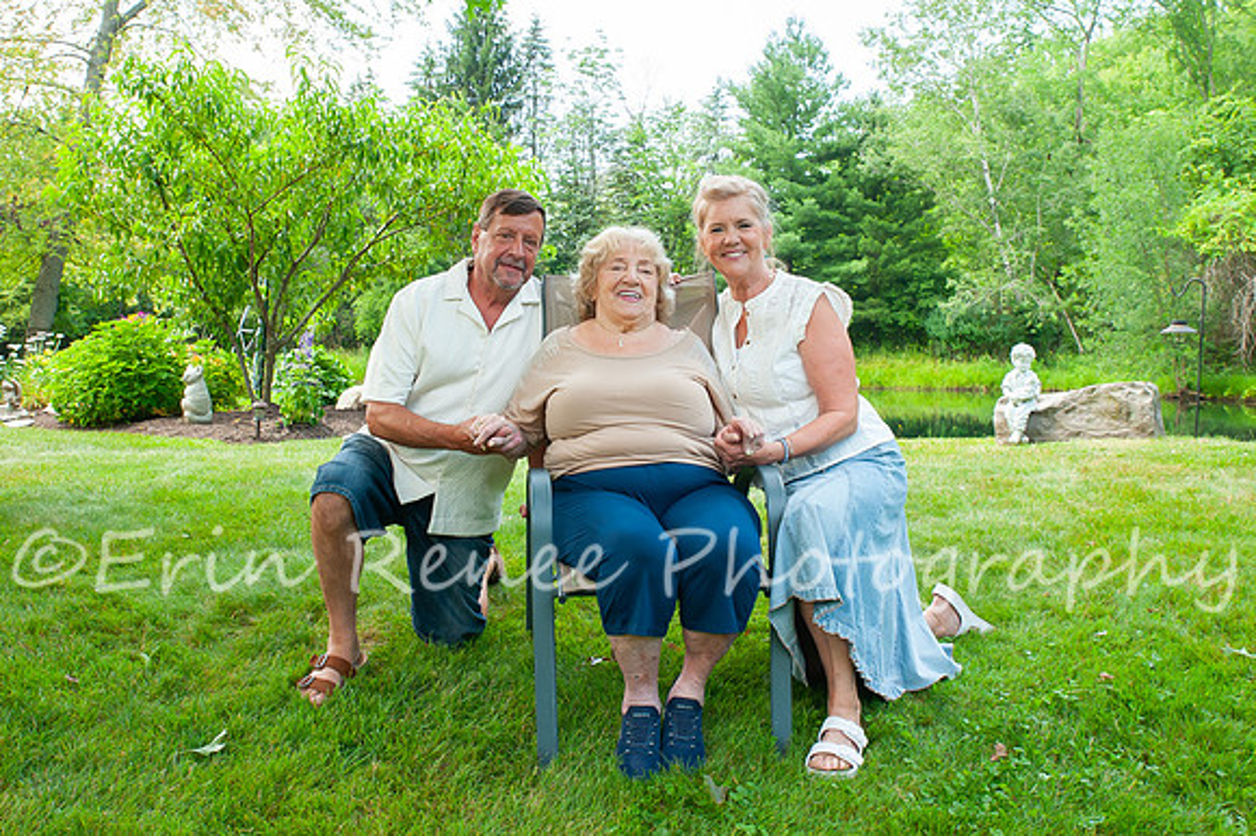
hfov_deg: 51.2
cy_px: 339
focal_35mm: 38
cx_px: 627
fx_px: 1310
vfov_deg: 35.3
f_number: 14
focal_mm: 30
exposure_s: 1/100
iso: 800
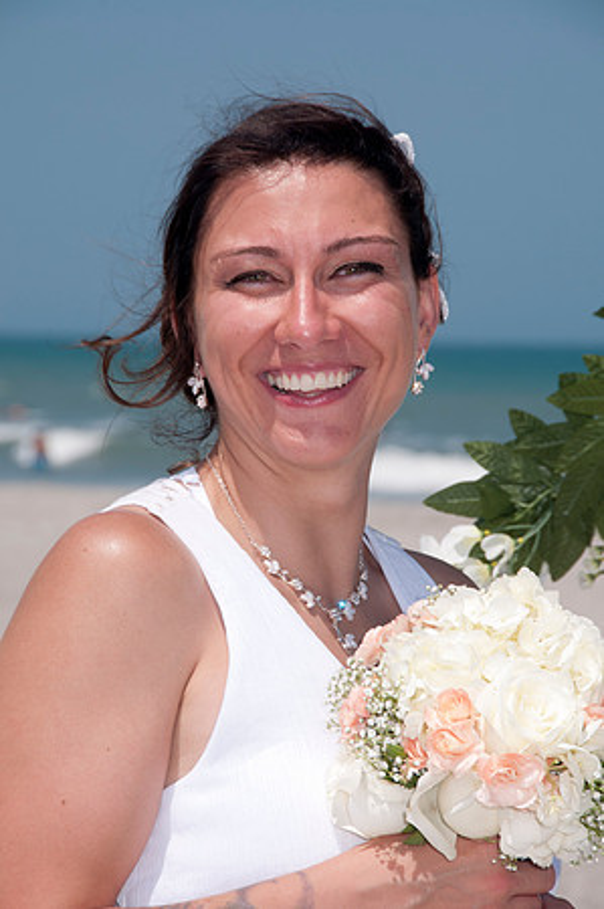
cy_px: 454
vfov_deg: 9.2
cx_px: 302
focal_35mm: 225
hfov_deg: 6.1
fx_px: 5675
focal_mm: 150
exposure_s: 1/250
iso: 100
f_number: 13
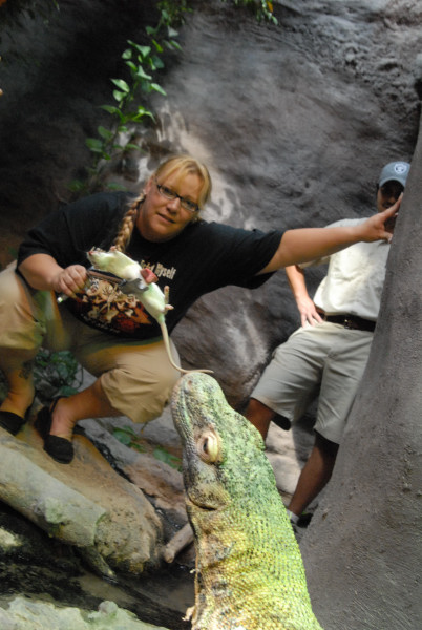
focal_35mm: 42
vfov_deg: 46.3
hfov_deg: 32.0
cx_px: 211
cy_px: 315
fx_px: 736
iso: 1600
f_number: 6.3
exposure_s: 1/160
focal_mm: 28
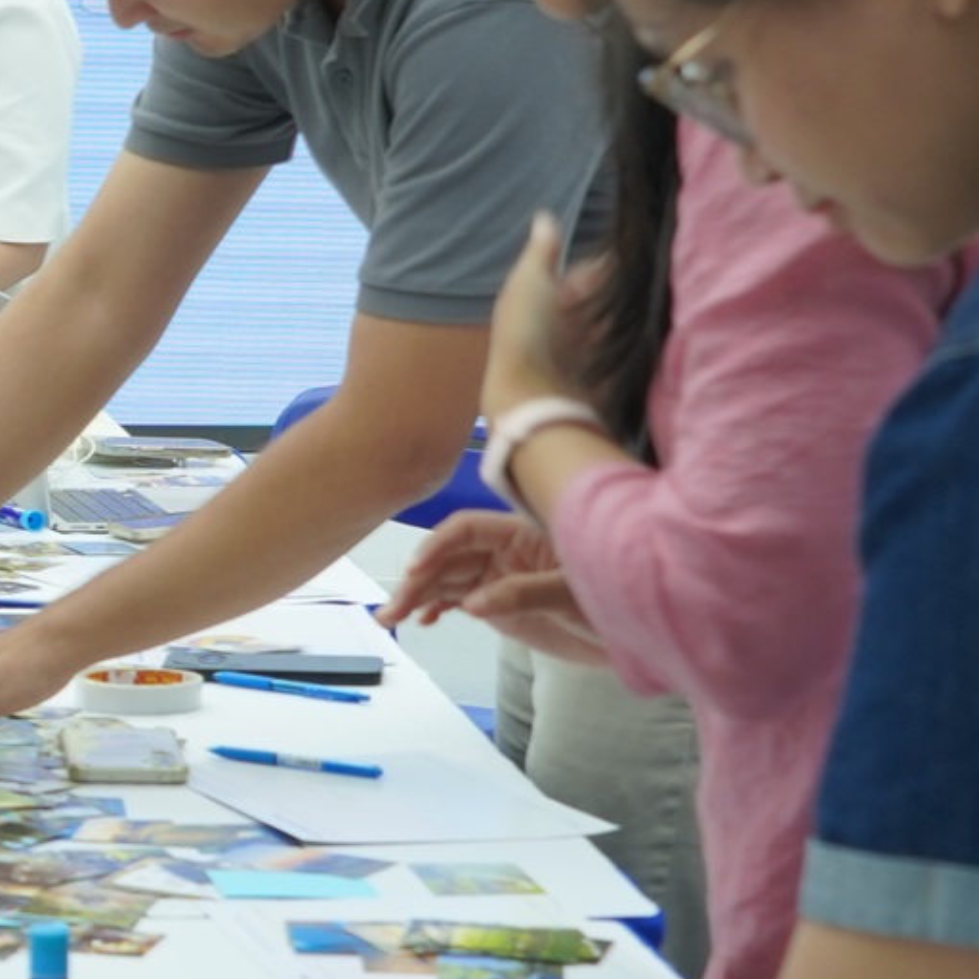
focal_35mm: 143
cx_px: -395
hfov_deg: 11.8
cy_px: 447
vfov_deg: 12.2
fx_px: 4576
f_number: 4.5
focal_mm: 30
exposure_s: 1/125
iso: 250
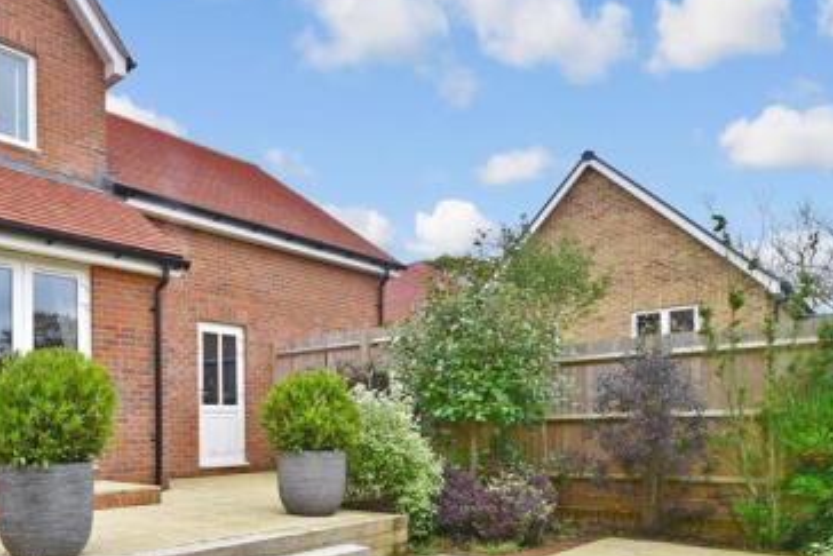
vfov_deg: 46.0
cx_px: 140
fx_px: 625
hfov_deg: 60.6
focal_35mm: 27
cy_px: 427
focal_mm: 10
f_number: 7.1
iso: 400
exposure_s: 1/125
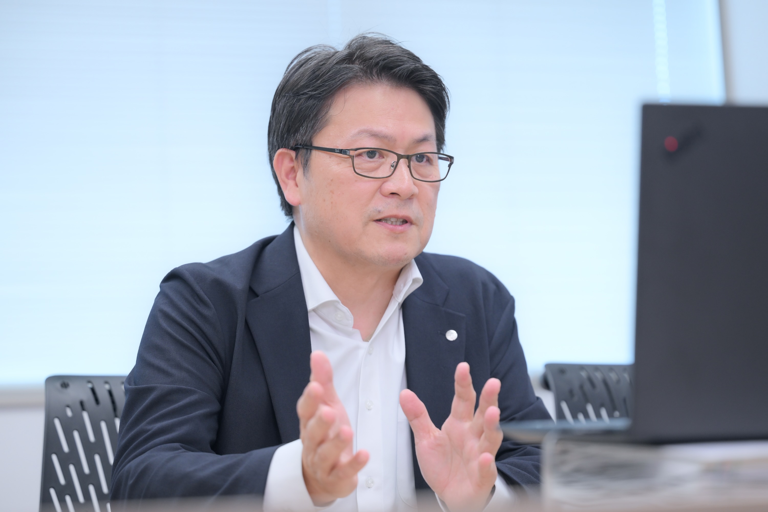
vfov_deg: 14.3
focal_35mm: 96
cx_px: 384
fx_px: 2048
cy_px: 256
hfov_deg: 21.2
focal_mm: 96
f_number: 2.8
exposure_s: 1/200
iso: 640
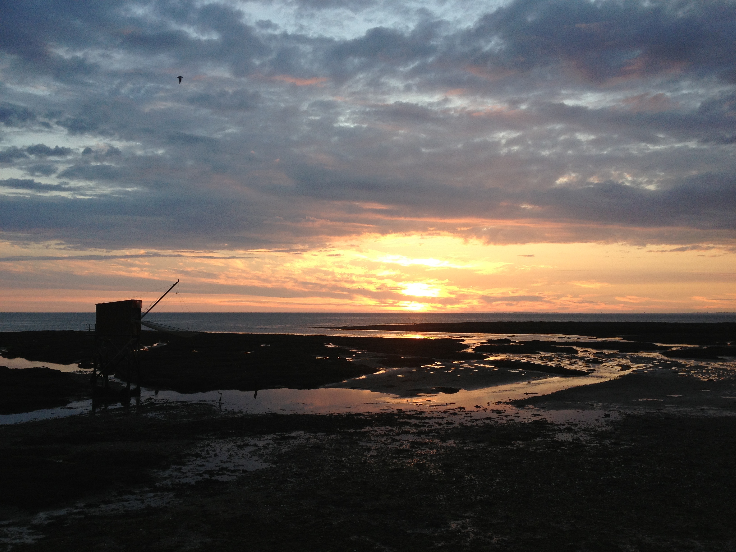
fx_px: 744
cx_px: 368
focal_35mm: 35
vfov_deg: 40.7
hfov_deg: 52.6
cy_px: 276
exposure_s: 1/225
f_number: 2.4
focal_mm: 4.28
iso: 50
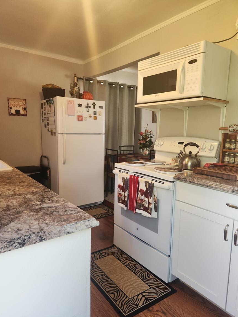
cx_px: 118
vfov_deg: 71.6
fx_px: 220
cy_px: 163
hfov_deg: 56.8
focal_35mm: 24
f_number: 1.8
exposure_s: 1/120
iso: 160
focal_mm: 5.4
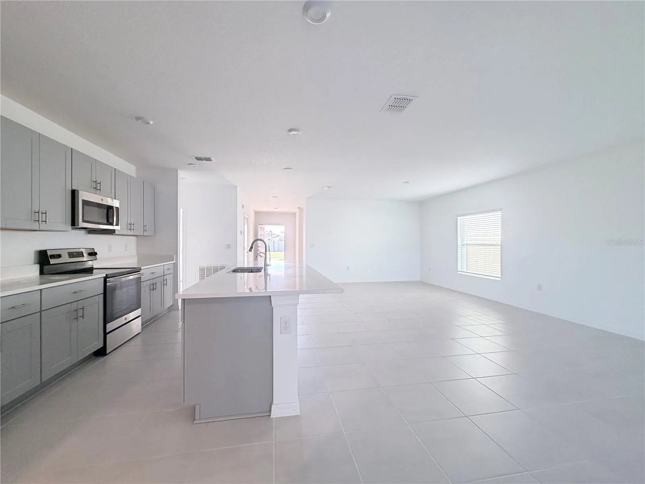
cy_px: 242
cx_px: 322
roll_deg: +0.1
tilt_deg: +0.4
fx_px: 261
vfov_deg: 85.7
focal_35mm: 14
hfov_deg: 102.1
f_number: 2.2
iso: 160
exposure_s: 1/60
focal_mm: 2.22
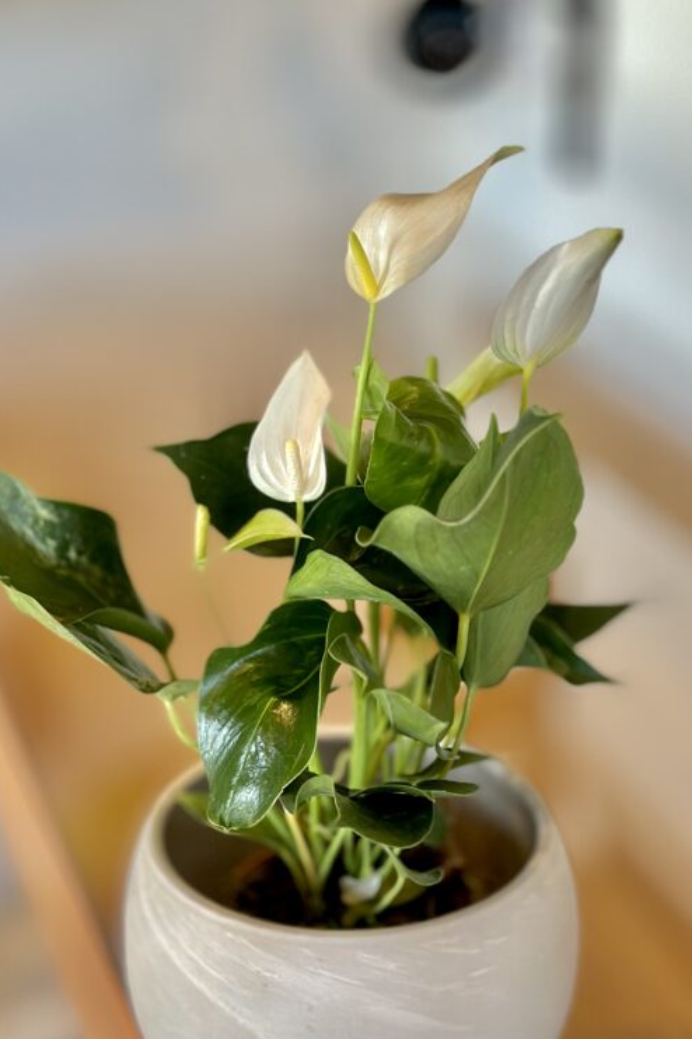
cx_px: 353
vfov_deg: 29.2
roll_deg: -0.7
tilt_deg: -23.5
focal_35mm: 69
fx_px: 1989
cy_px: 561
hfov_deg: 19.7
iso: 100
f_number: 1.78
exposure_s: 1/170
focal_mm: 6.86
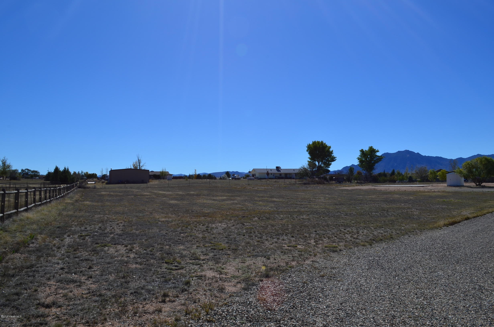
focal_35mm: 33
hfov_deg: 57.3
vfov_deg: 39.8
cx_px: 247
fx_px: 452
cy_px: 164
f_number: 11
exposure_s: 1/160
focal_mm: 22
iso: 100
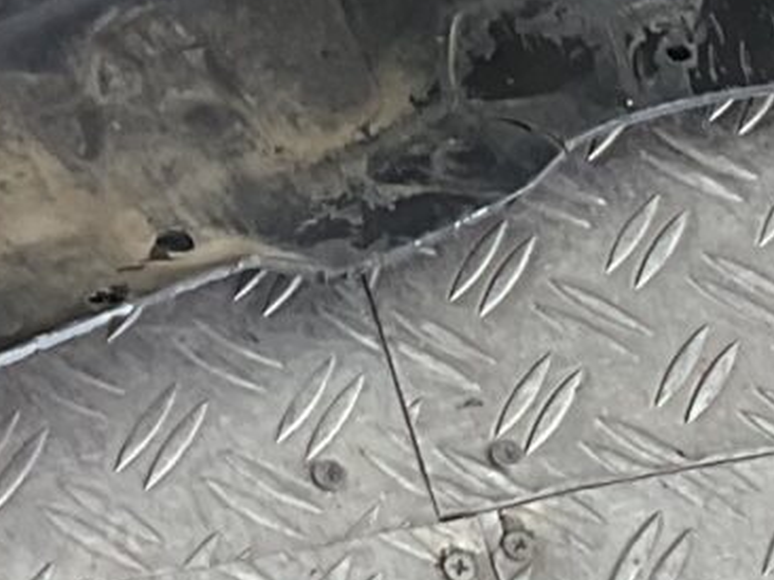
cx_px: 412
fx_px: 4536
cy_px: -779
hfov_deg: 9.8
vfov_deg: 6.9
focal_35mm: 203
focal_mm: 3
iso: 20
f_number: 1.8
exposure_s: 1/100
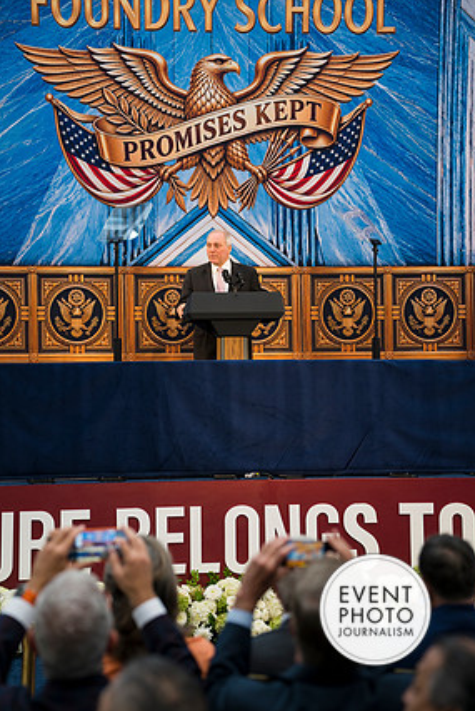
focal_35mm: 79
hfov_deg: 17.3
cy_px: 343
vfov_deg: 25.7
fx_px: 1562
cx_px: 235
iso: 220
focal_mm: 75
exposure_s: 1/200
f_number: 2.8
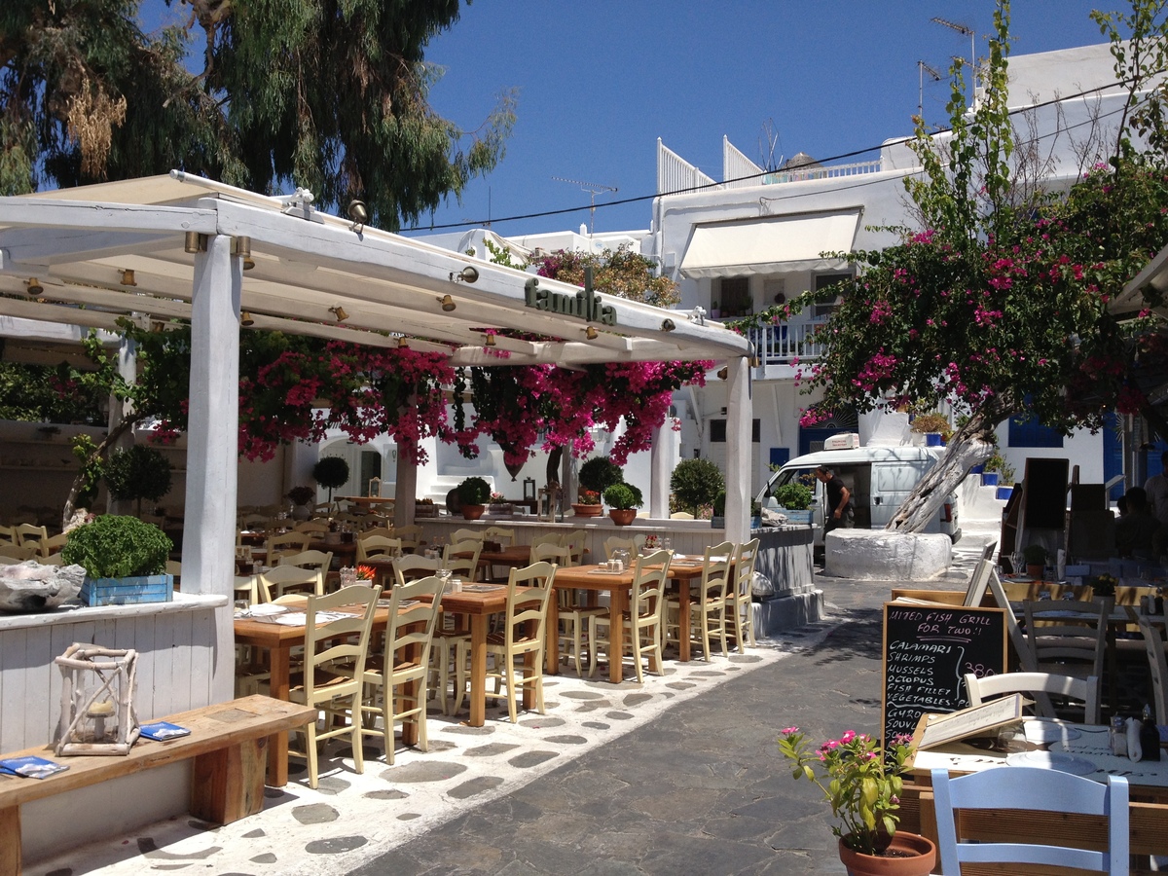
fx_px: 1181
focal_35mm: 35
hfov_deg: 52.6
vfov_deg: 40.7
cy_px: 438
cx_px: 584
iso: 50
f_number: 2.4
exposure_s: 1/2513
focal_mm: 4.28
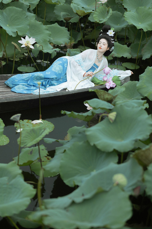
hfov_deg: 16.1
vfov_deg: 23.9
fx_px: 538
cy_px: 114
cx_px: 76
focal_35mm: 85
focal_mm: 85
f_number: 2
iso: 125
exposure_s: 1/2000
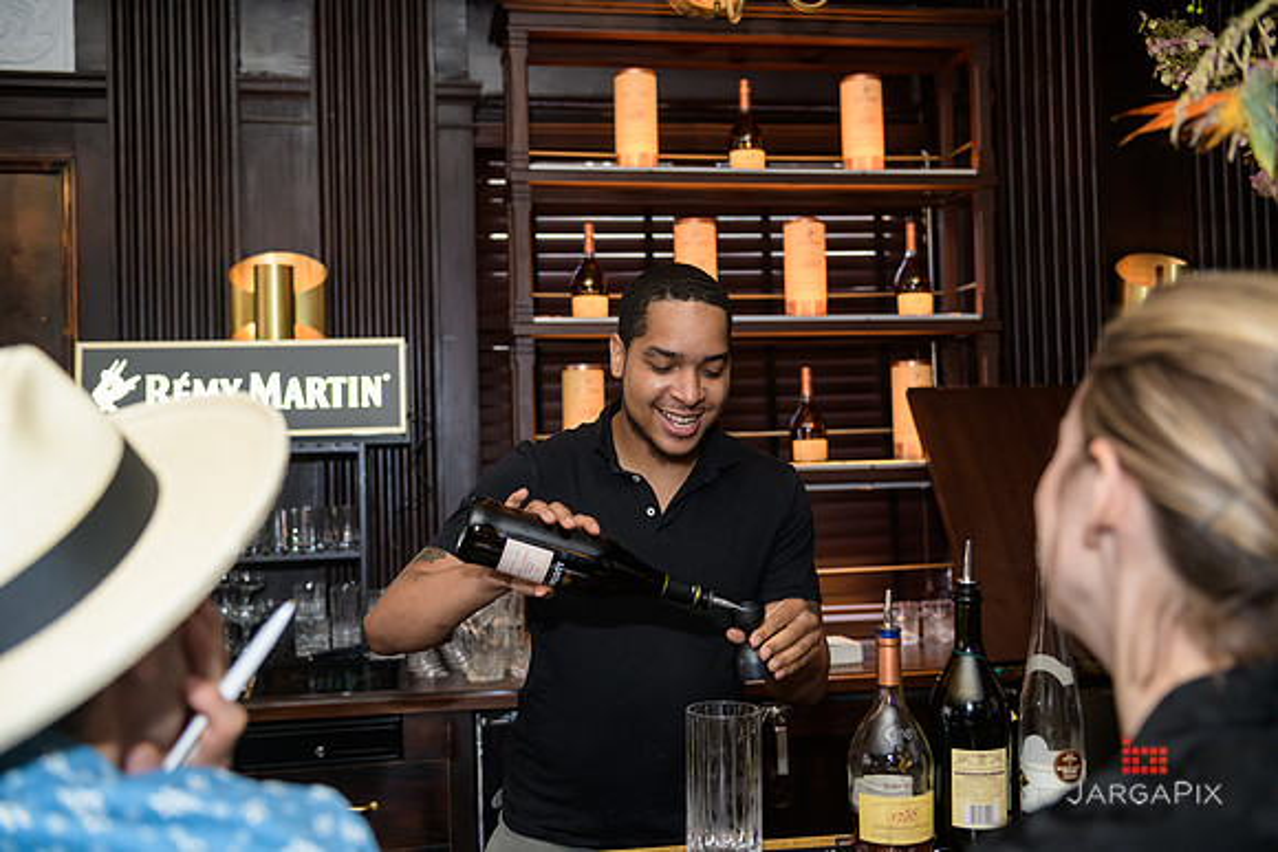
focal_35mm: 38
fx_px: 1349
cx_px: 639
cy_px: 426
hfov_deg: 50.7
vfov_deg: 35.1
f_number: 3.2
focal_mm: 38
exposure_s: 1/125
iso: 1000
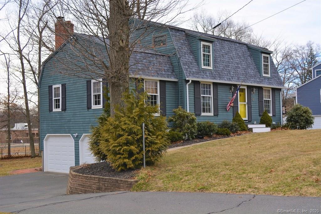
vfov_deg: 28.1
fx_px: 428
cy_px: 107
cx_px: 160
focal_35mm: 48
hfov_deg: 41.1
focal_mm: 32
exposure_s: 1/200
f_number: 6.3
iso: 100
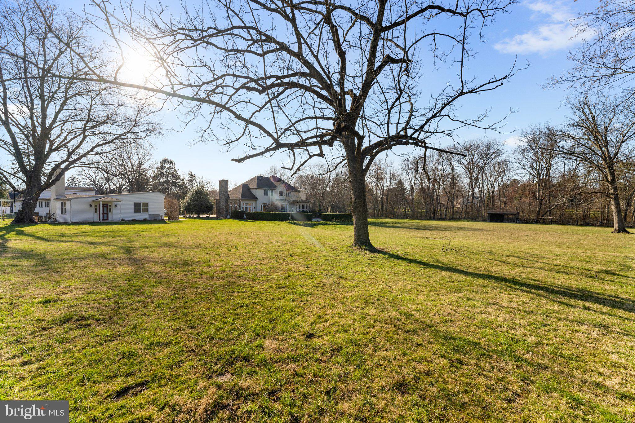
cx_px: 318
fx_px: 247
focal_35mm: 14
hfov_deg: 104.3
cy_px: 212
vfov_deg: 81.2
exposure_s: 1/640
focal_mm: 14
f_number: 8
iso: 500
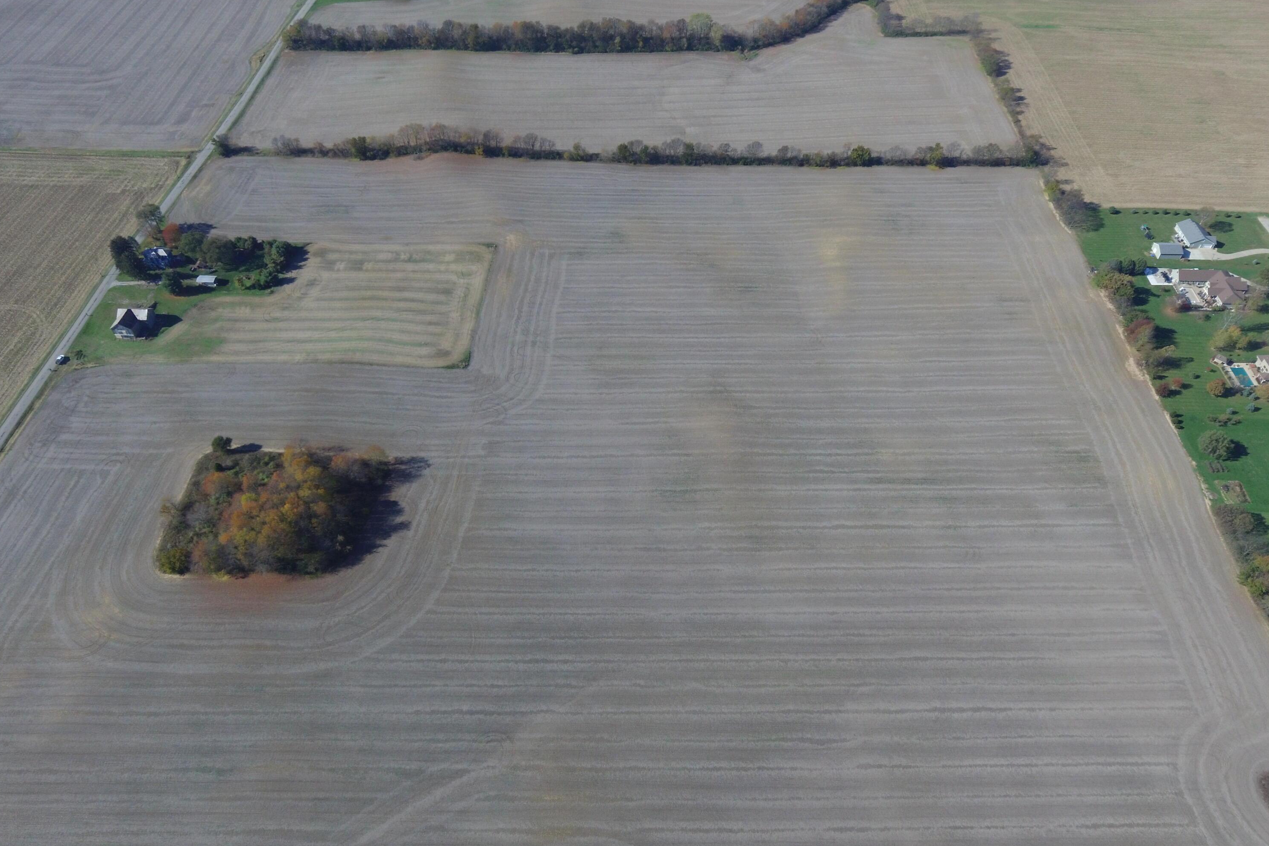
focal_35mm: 21
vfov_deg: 59.3
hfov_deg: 81.2
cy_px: 476
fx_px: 740
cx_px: 637
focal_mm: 3.61
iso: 100
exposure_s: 1/1043
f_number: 2.8
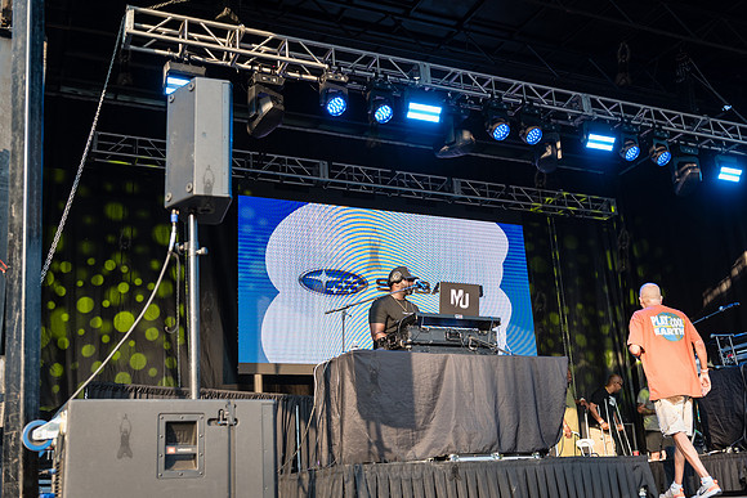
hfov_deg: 50.7
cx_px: 374
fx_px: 789
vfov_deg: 35.1
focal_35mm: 38
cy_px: 249
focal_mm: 38
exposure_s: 1/500
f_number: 3.5
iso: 500
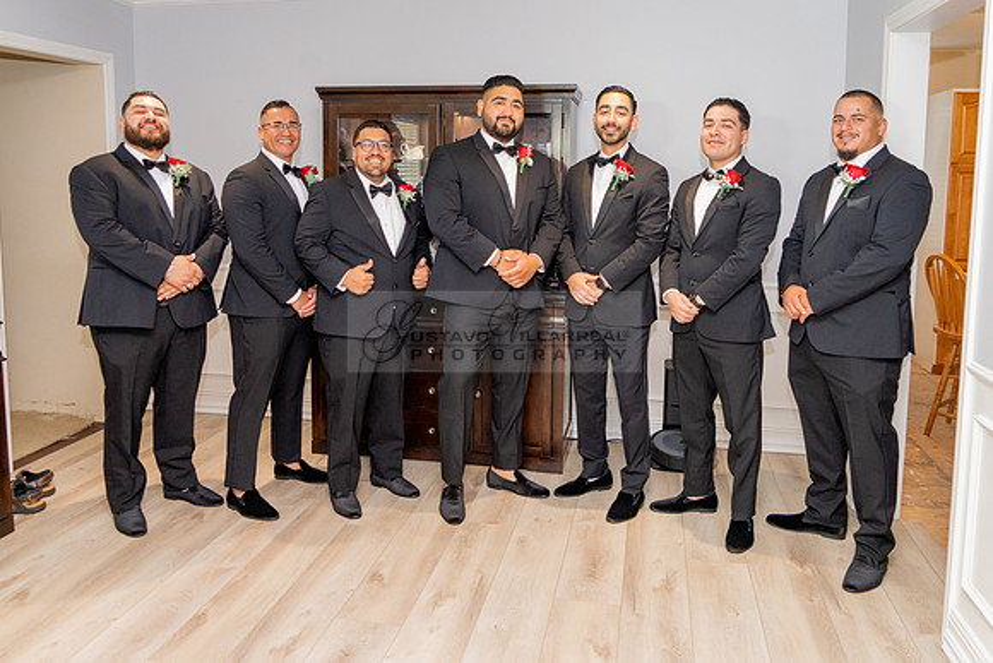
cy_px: 263
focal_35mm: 30
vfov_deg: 43.2
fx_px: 832
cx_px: 487
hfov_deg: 61.7
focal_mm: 24
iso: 640
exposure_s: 1/160
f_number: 4
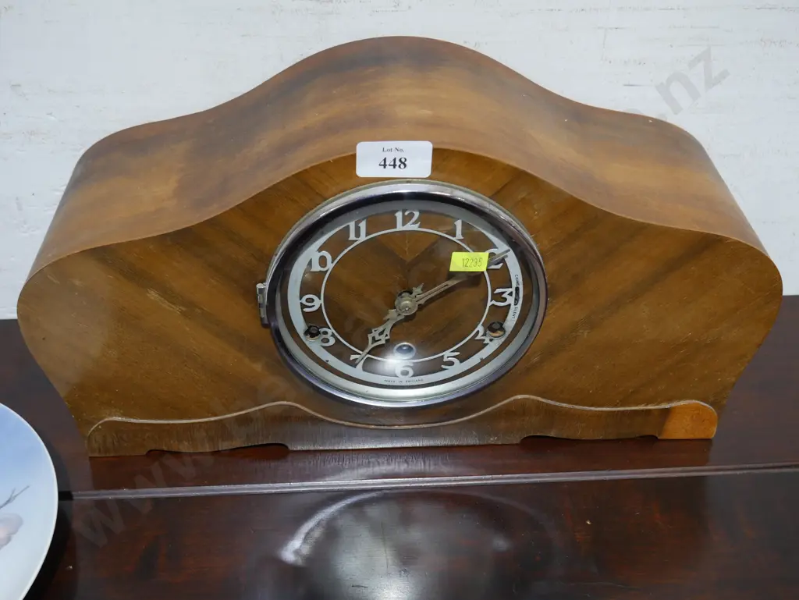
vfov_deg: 34.4
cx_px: 400
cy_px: 300
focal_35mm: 42
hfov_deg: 44.8
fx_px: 970
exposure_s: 1/60
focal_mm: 21
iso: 640
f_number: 4.6
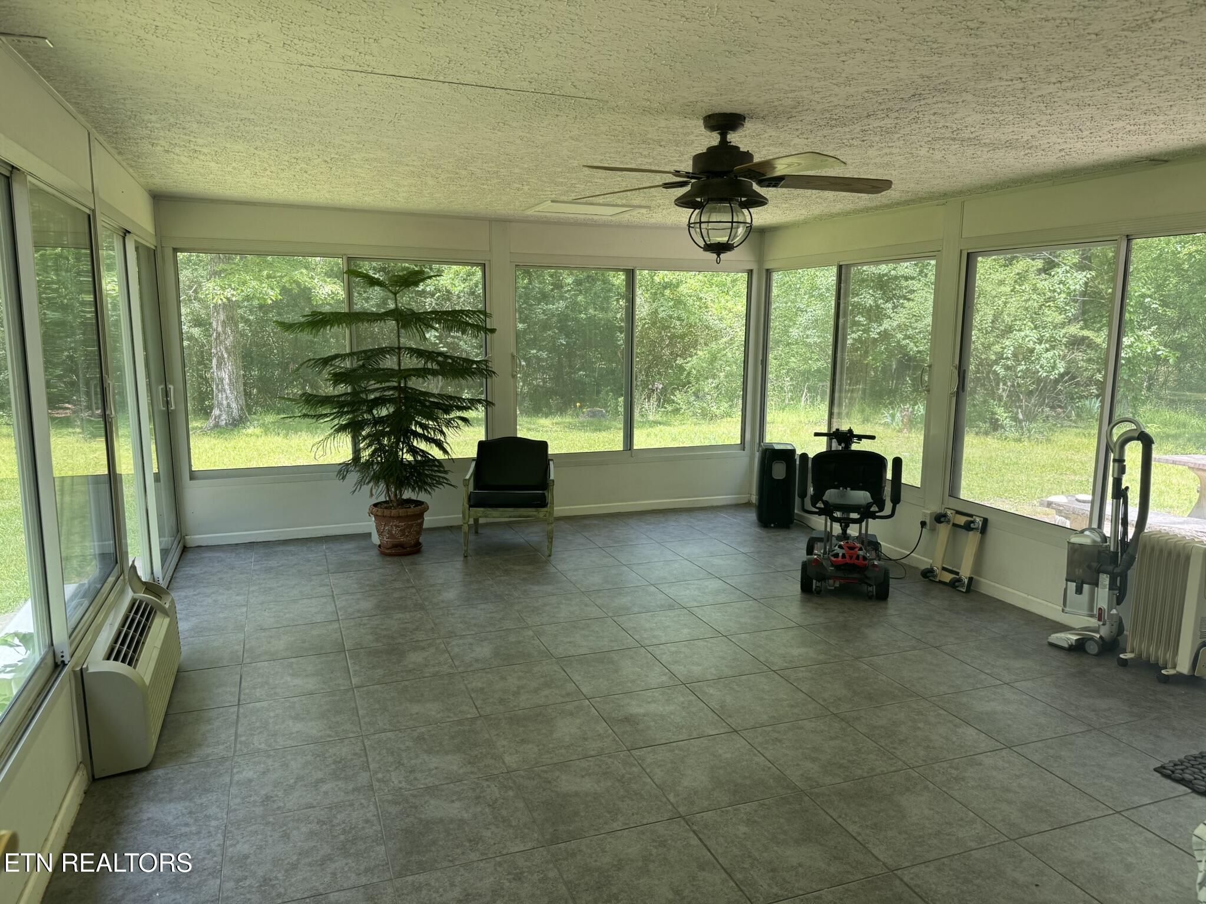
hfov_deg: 71.6
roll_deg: -0.6
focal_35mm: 24
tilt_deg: -9.4
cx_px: 603
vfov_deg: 56.8
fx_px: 836
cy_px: 452
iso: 64
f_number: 1.78
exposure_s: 1/172
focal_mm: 6.76
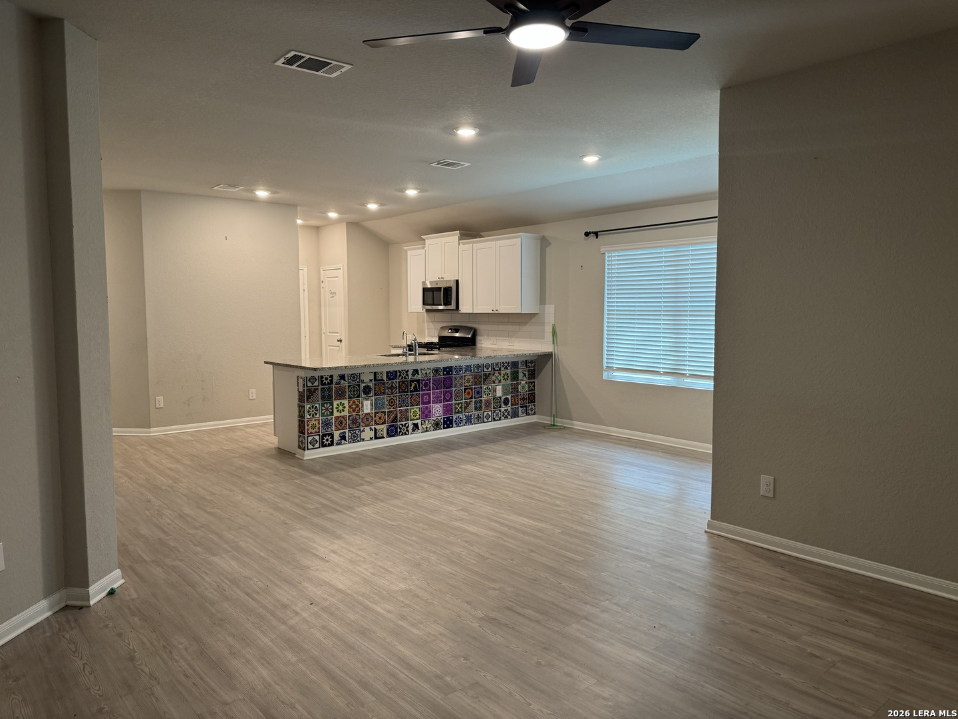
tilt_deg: -5.2
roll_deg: +0.0
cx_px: 479
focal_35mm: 24
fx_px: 664
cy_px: 360
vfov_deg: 56.8
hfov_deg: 71.6
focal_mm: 6.76
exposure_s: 1/60
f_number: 1.78
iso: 160
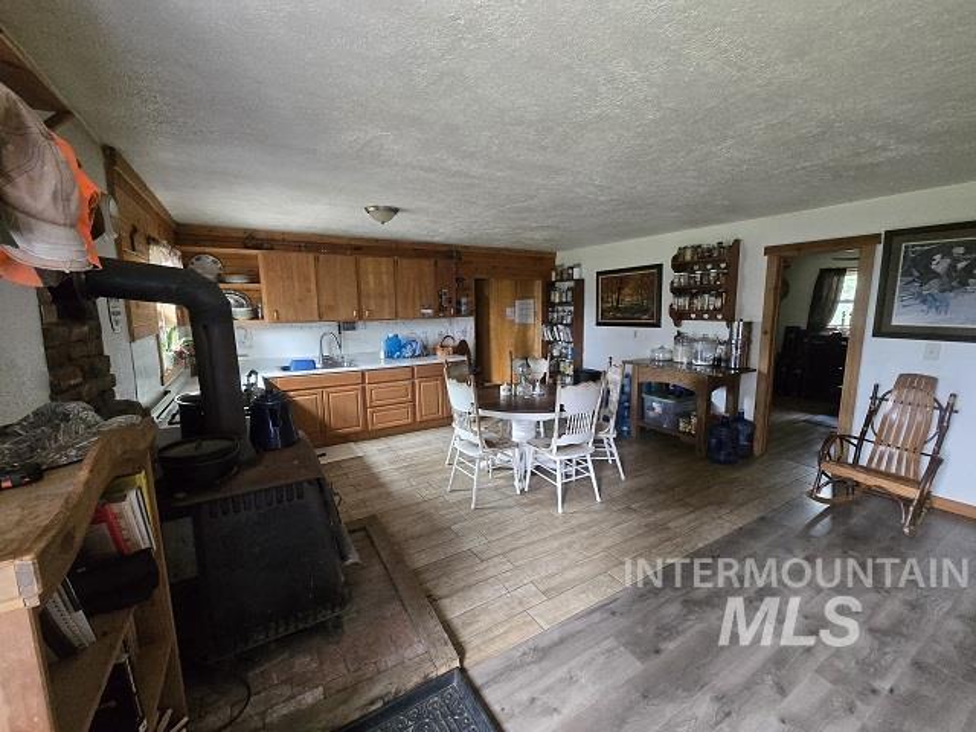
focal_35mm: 13
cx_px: 488
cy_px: 366
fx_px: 367
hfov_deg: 106.2
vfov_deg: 89.9
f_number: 2.2
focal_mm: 2.2
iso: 1000
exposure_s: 1/60
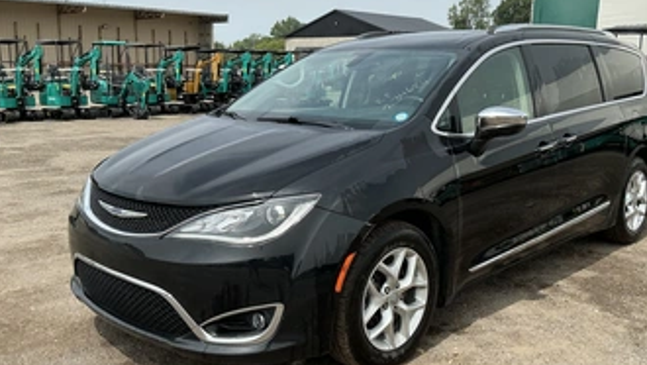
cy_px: 171
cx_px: 369
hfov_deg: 53.8
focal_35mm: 37
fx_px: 635
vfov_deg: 32.0
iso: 25
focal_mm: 3
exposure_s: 1/1984
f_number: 1.8
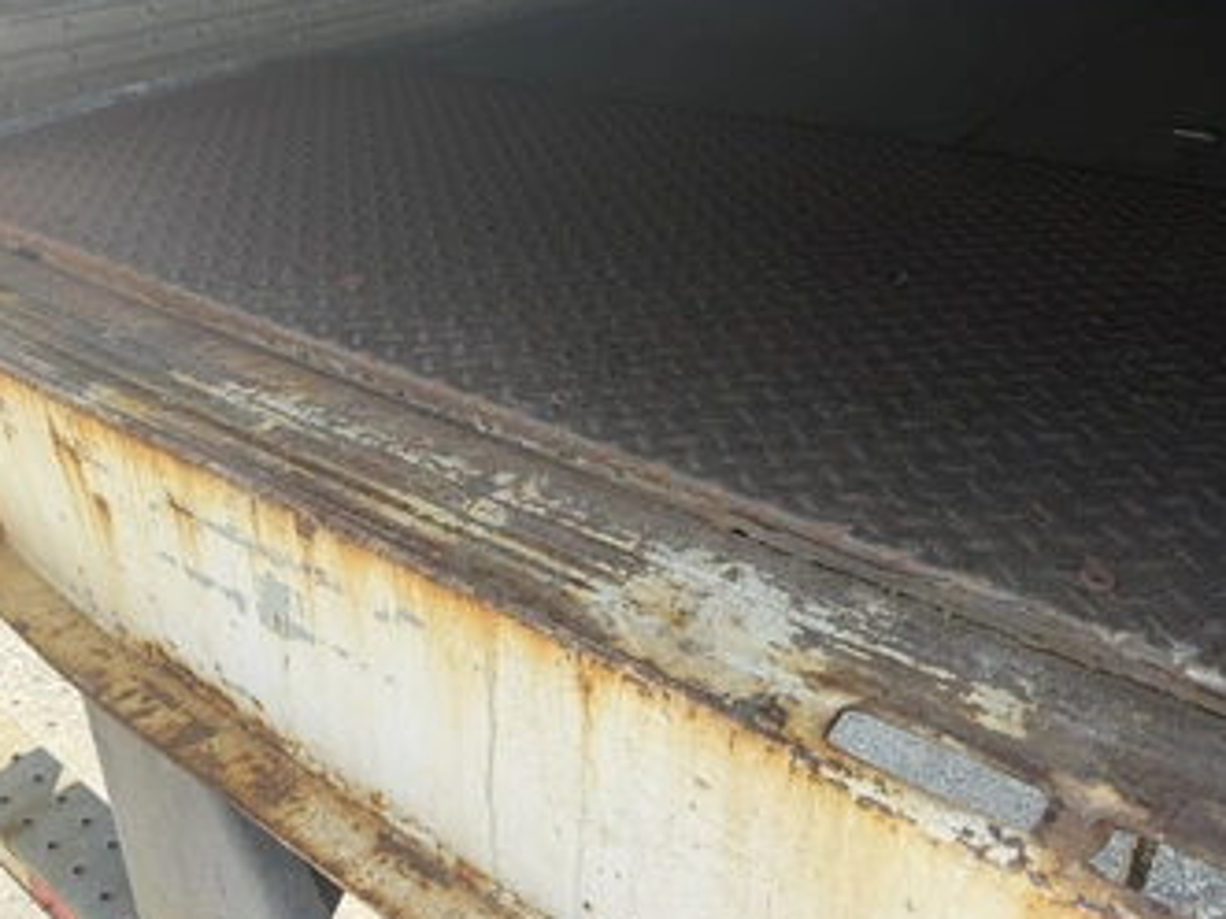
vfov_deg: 48.1
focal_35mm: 29
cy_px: 397
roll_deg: +2.0
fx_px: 1027
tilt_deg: -28.5
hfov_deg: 61.4
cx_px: 522
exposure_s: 1/683
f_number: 1.78
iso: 80
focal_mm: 6.76
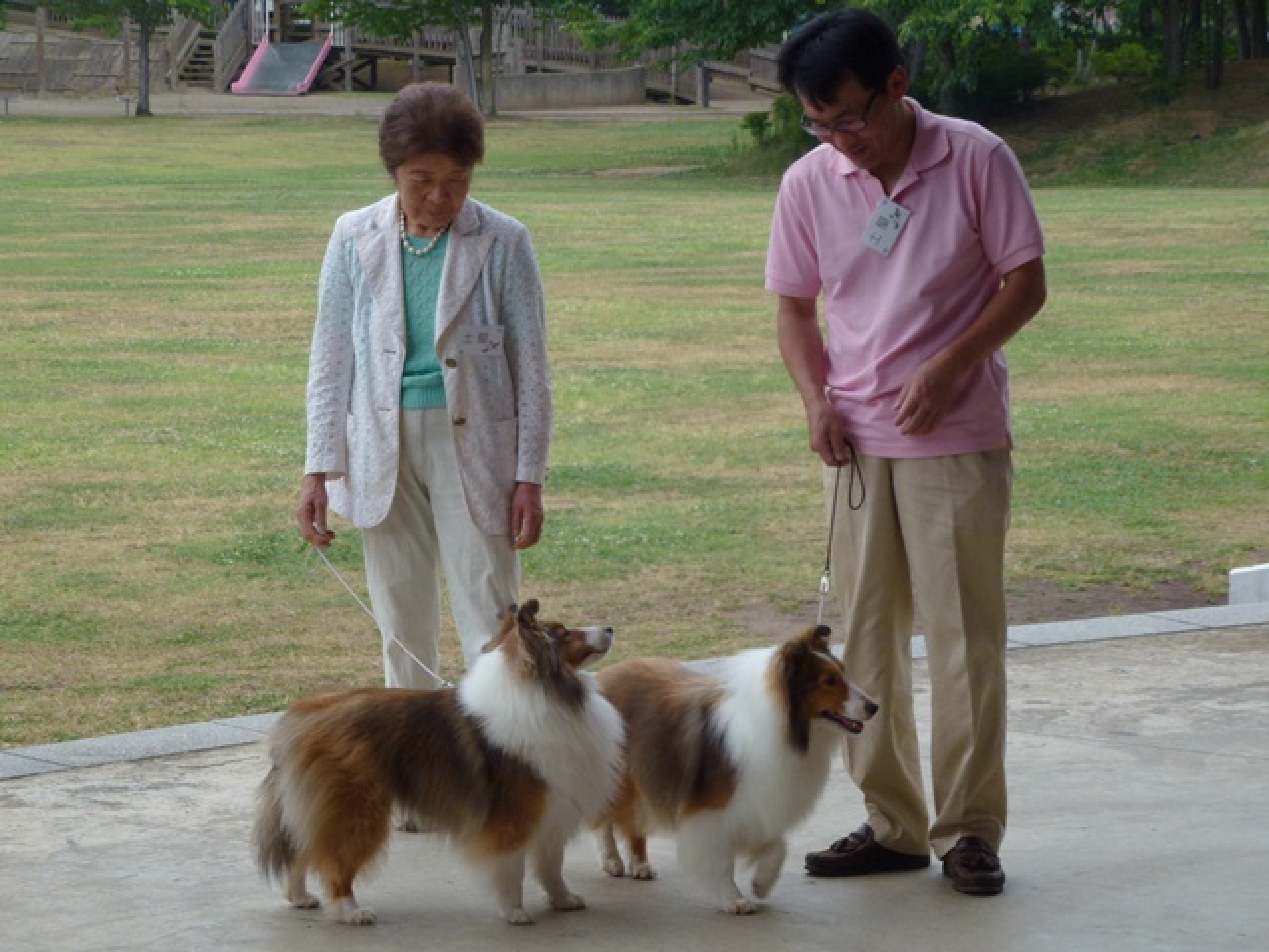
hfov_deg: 18.9
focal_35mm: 104
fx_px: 3813
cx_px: 634
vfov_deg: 14.2
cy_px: 476
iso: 100
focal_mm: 18.7
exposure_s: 1/200
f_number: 5
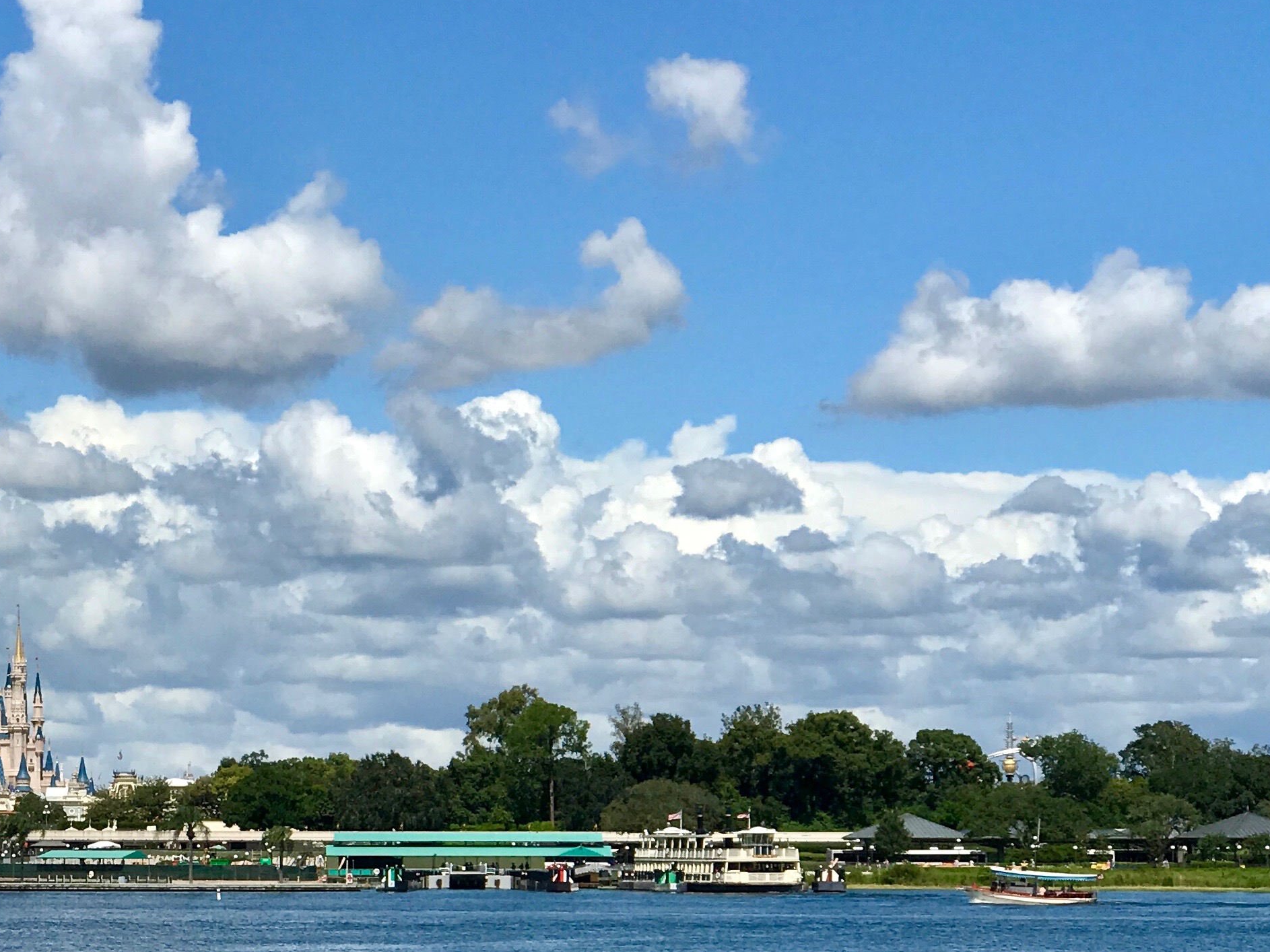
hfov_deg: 16.0
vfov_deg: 12.2
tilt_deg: -0.3
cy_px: 798
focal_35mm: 121
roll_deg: +0.0
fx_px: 4439
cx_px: 56
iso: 20
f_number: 2.8
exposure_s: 1/1623
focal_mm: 6.6
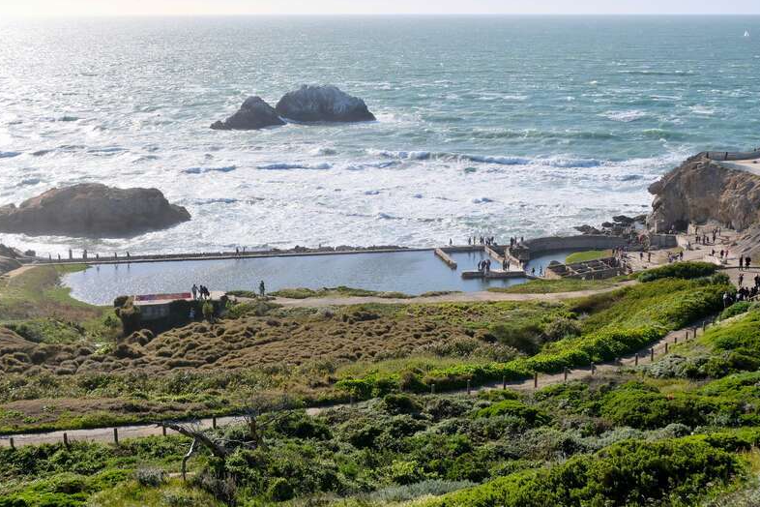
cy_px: 255
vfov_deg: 23.8
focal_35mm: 57
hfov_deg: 35.1
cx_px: 380
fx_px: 1203
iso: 400
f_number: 8
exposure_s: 1/600
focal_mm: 37.1
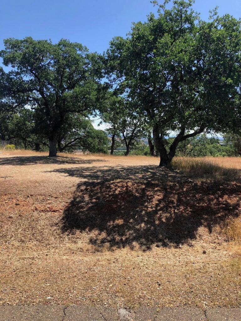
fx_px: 260
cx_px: 120
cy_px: 160
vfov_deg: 63.4
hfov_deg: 49.7
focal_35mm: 28
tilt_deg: -3.6
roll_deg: -0.5
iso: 20
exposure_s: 1/1021
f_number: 1.8
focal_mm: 3.99
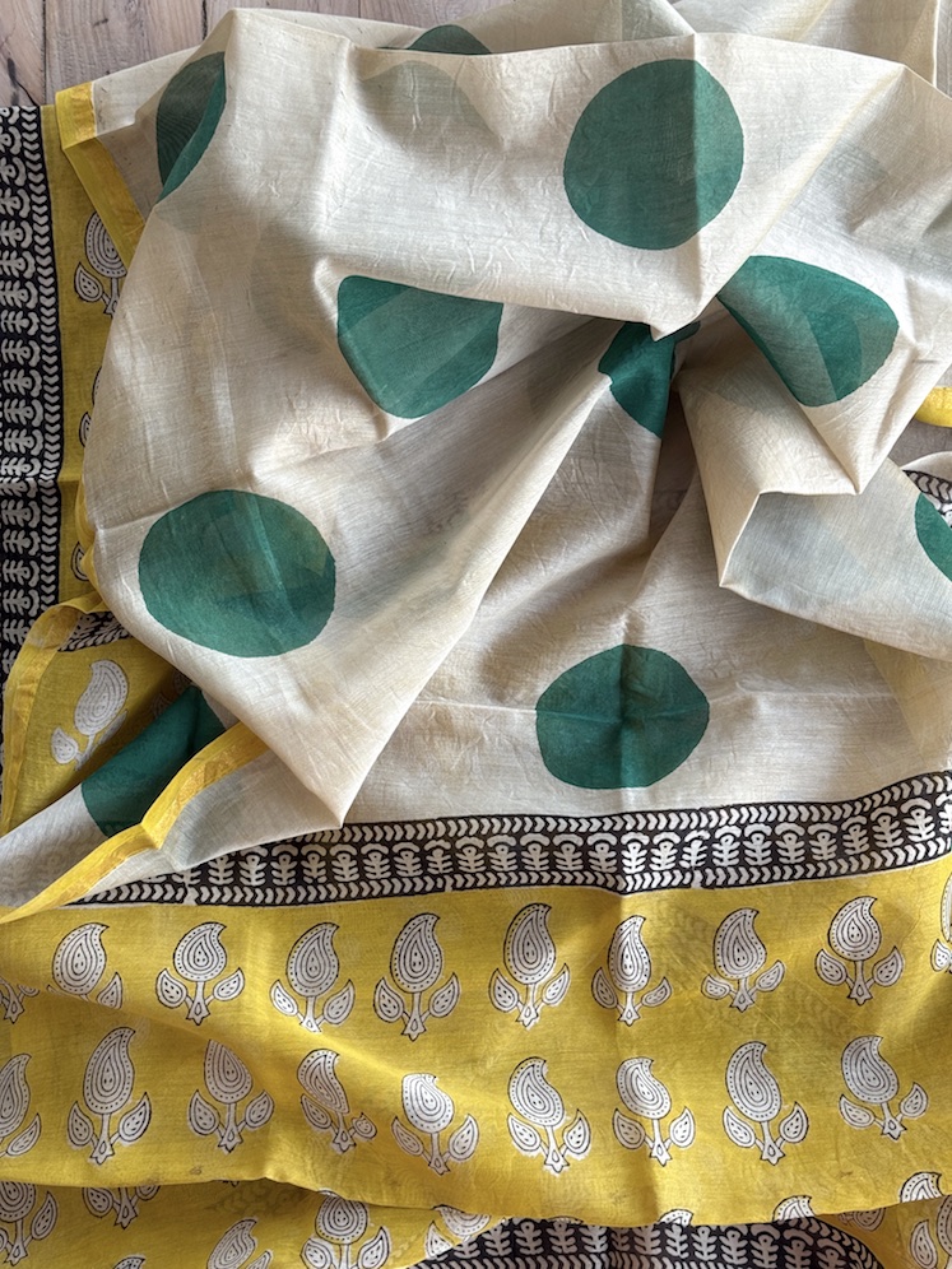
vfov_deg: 39.7
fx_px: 1760
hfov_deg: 30.3
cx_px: 476
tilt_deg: -82.1
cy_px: 634
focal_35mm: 48
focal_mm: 6.76
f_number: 1.78
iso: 64
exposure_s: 1/231
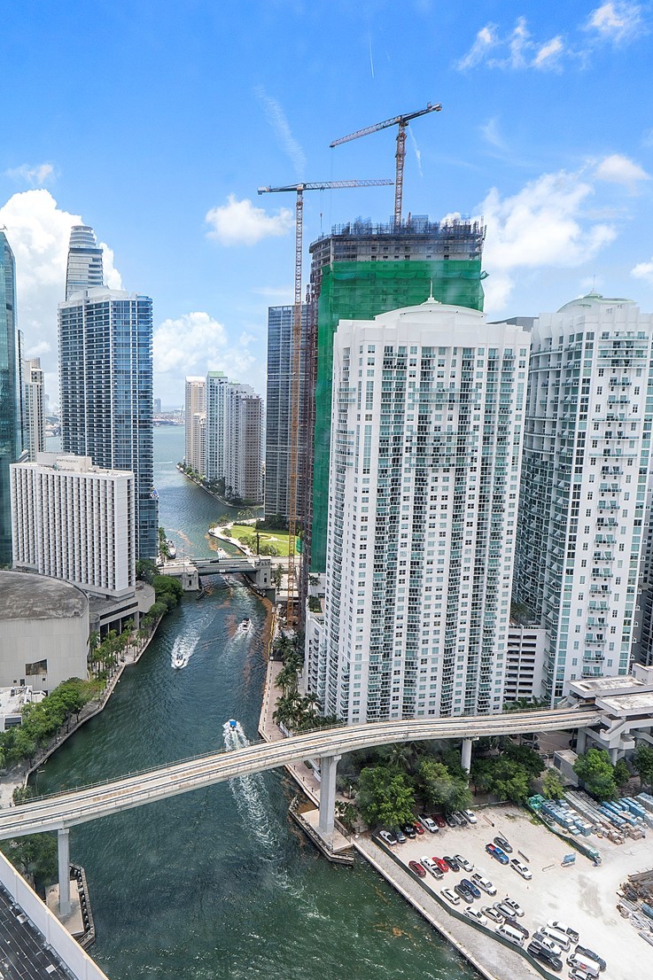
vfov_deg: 76.1
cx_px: 213
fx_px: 626
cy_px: 489
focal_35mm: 23
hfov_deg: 53.9
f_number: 9
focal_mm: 10
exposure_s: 1/500
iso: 250
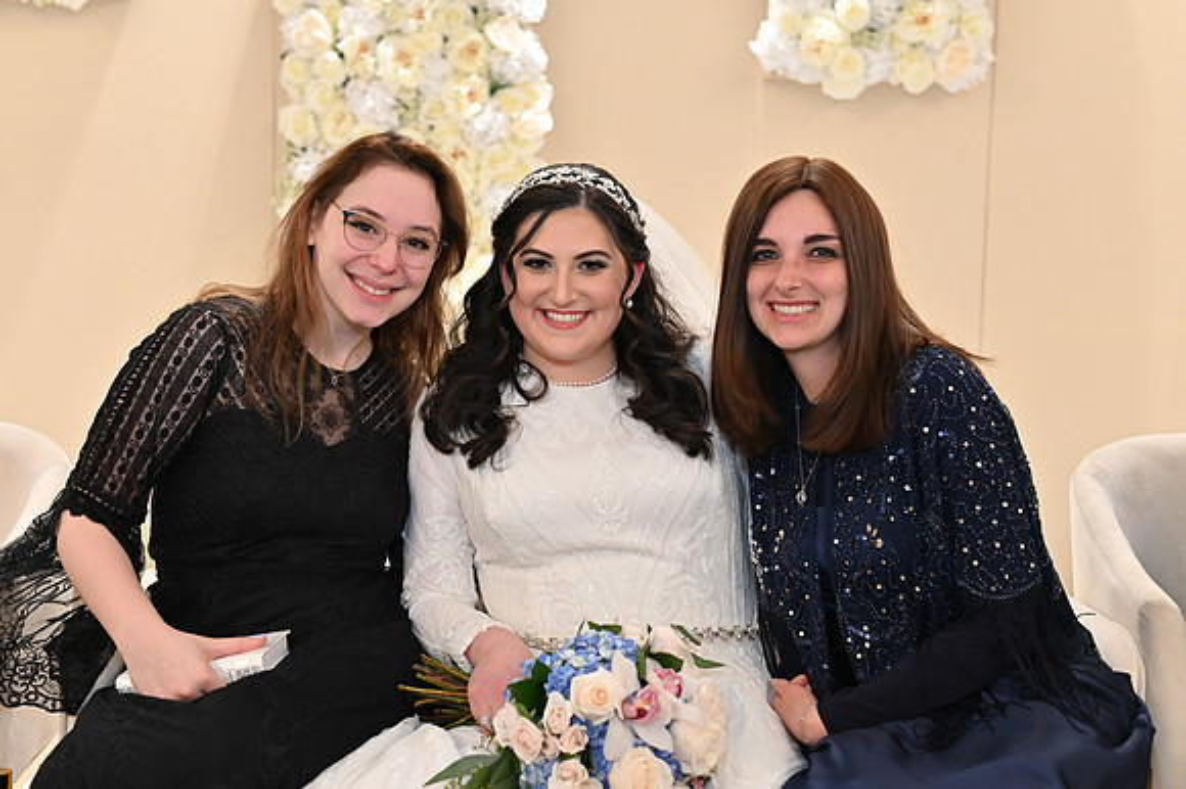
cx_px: 593
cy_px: 394
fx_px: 1646
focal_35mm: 50
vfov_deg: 27.0
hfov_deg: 39.6
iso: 3200
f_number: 4
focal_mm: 50
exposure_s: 1/100
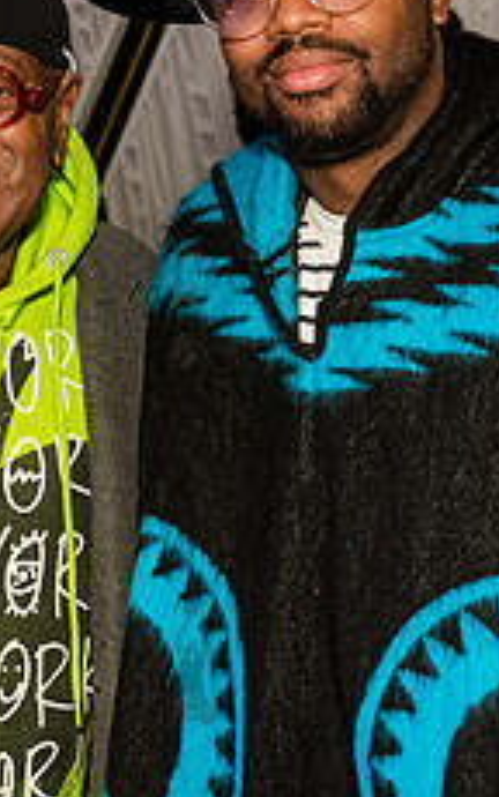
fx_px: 2195
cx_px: 263
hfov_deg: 13.0
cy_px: 326
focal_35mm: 101
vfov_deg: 20.6
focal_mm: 35
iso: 10000
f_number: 3.5
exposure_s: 1/400
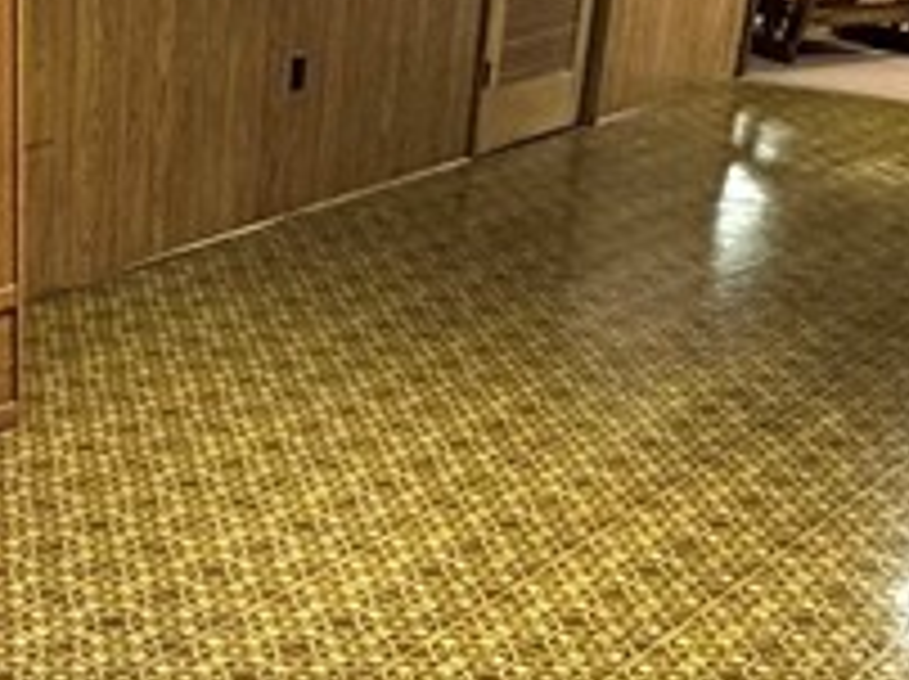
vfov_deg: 20.5
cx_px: -63
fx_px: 1862
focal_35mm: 71
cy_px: 504
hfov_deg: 25.6
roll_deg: +0.3
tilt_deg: -23.6
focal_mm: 2.22
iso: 640
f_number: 2.2
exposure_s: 1/40
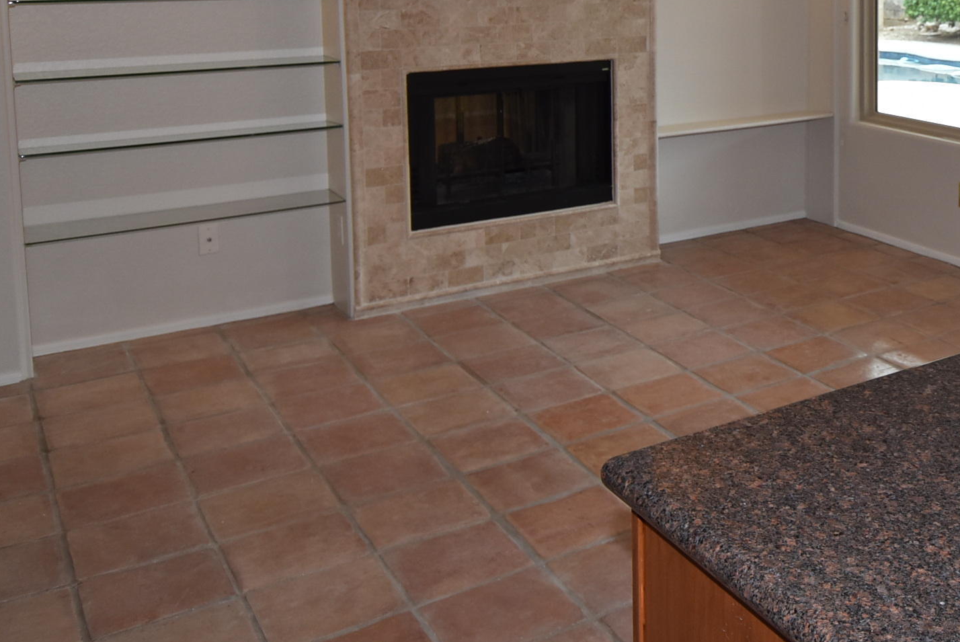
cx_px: 906
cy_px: 28
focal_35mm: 44
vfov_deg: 29.0
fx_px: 1174
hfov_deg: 40.3
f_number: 5
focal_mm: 14
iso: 400
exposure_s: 1/100
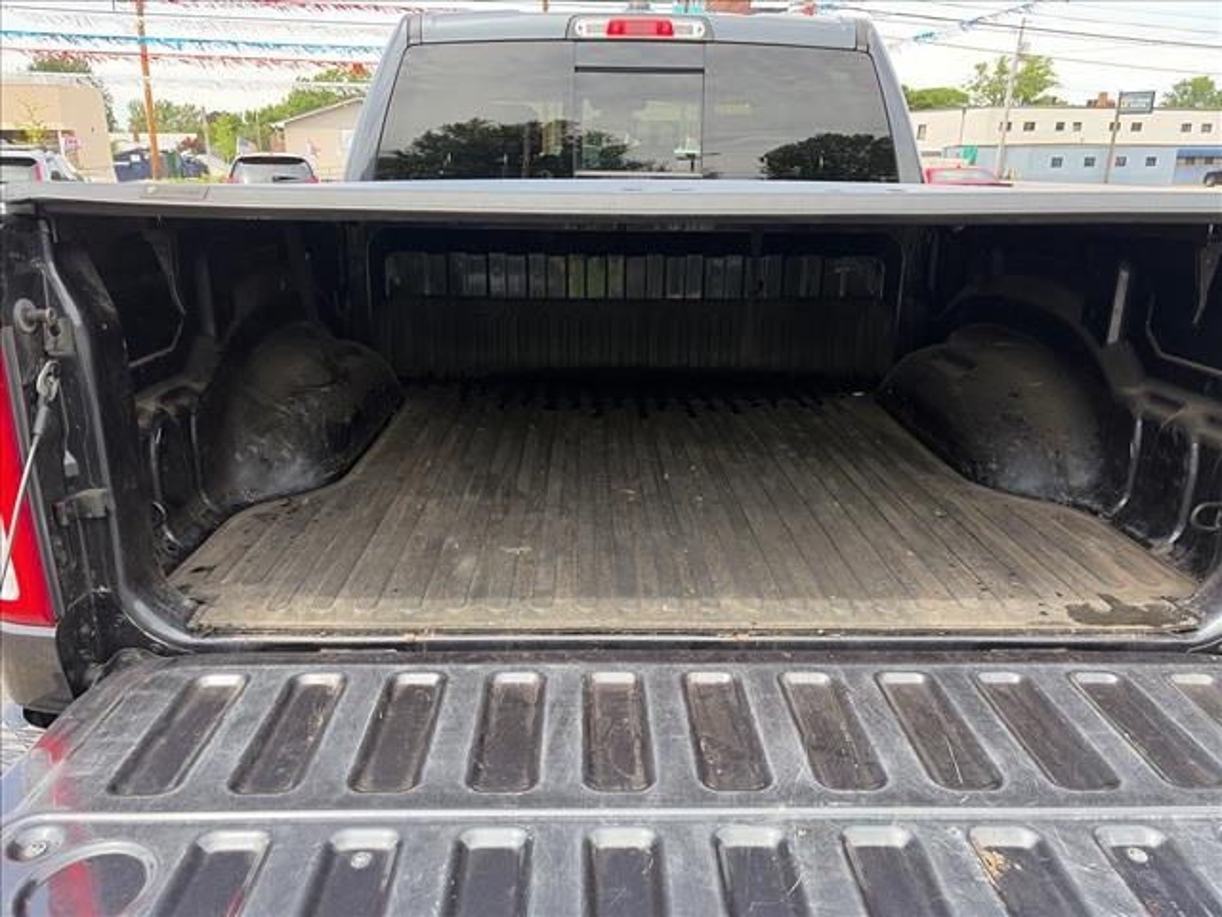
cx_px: 611
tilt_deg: -18.5
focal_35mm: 26
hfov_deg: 67.3
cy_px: 458
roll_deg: +0.7
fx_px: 918
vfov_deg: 53.1
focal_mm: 5.96
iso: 64
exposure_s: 1/552
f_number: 1.6
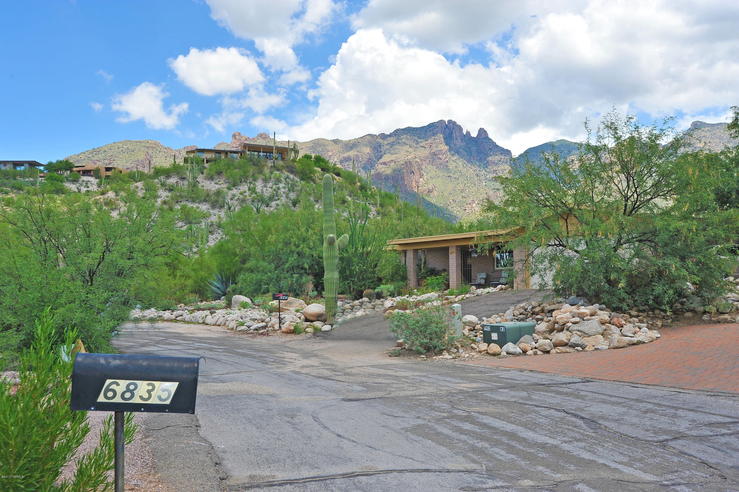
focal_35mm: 35
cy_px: 246
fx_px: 718
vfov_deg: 37.8
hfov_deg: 54.5
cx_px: 370
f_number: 11
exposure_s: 1/320
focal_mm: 35
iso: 320
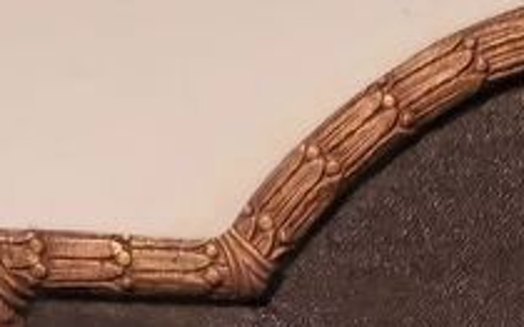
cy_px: 666
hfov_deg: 18.4
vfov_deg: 11.2
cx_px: 694
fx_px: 1499
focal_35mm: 105
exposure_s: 1/17
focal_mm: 4.3
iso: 640
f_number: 1.5
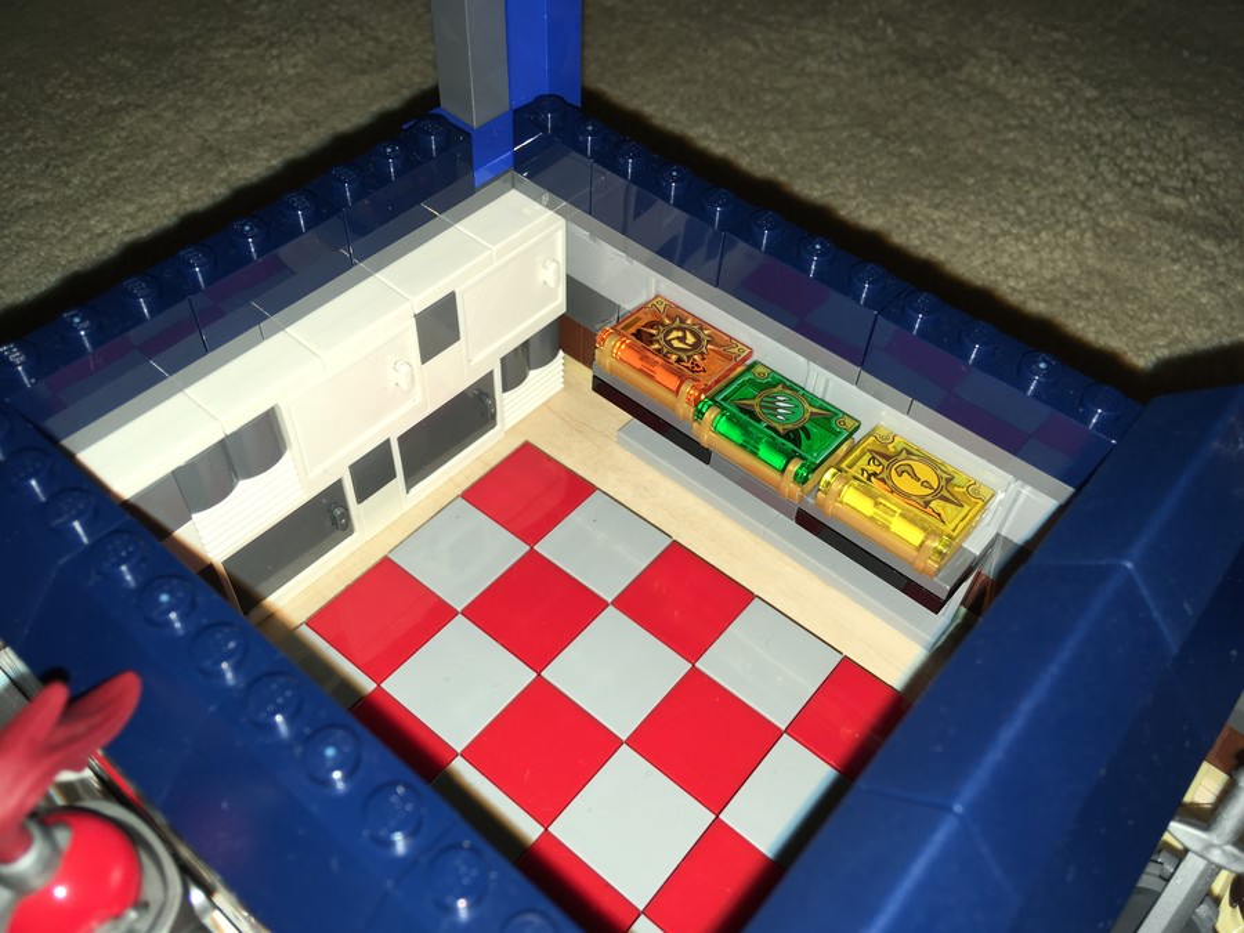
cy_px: 466
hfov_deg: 61.7
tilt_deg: -50.6
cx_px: 622
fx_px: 1042
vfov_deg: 48.2
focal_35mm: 29
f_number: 2.2
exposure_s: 1/105
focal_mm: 4.15
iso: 25
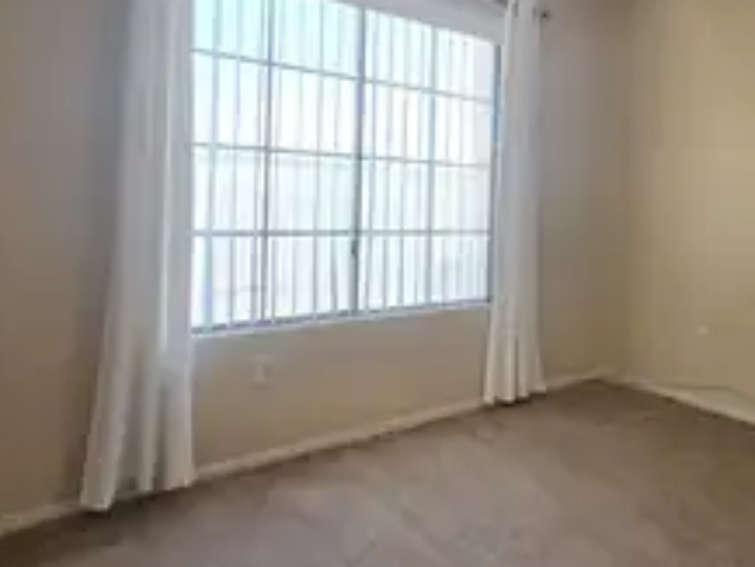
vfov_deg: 55.7
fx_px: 524
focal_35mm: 24
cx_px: 602
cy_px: 191
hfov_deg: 65.3
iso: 125
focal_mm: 2.2
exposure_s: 1/60
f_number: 2.2
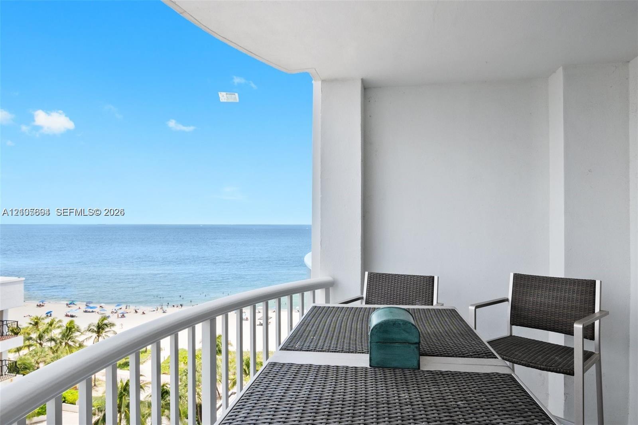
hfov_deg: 90.0
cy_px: 212
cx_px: 319
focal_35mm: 18
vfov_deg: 67.4
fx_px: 319
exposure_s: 1/125
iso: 200
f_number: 8
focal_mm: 12
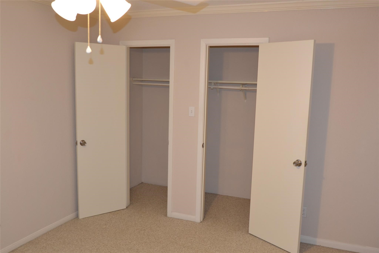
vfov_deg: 43.6
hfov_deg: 61.9
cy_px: 126
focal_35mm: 30
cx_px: 190
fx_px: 316
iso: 400
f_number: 3.2
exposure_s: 1/60
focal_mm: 20
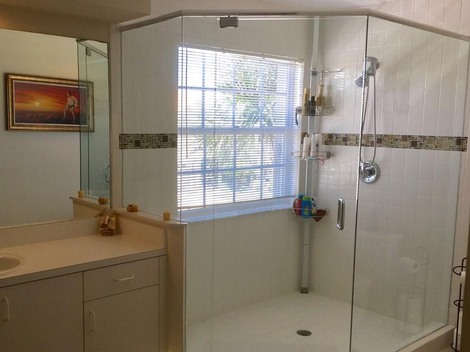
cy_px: 186
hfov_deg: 50.0
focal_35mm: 37
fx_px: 502
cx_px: 199
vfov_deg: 38.6
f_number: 2.4
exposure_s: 1/60
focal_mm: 3.3
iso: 25
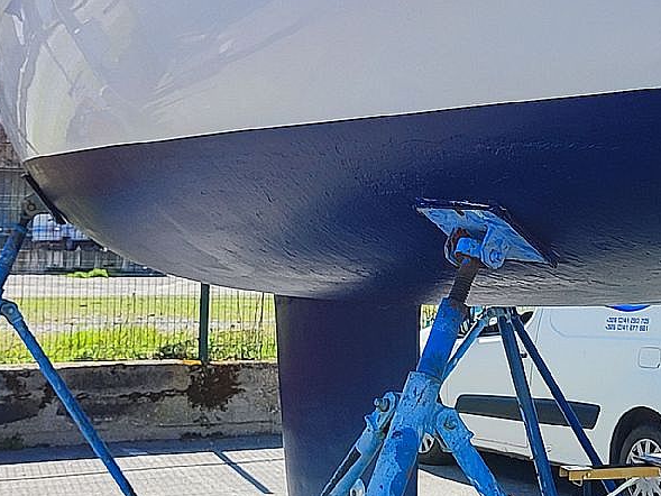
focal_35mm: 75
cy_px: 196
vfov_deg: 19.6
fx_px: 1432
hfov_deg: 25.0
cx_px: 632
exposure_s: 1/742
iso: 50
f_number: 1.88
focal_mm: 5.59
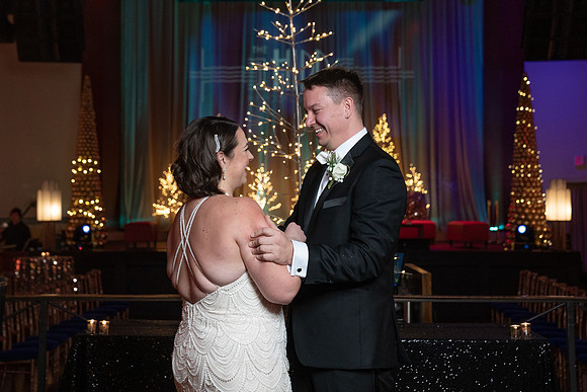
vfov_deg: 23.8
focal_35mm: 57
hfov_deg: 35.1
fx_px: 929
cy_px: 168
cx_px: 278
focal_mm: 49
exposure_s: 1/200
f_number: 4
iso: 2000
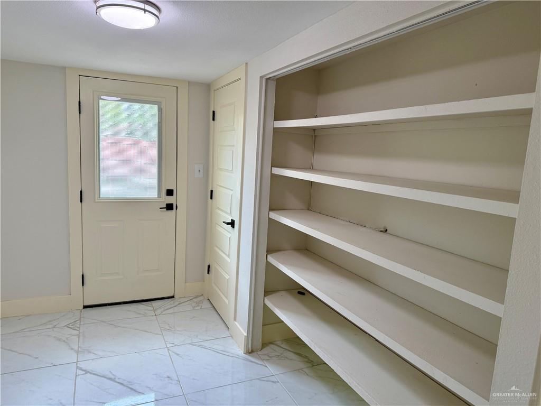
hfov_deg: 71.6
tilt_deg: -8.0
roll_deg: -3.4
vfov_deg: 56.8
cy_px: 203
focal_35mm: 24
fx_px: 375
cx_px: 270
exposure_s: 1/240
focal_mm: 6.76
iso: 125
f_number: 1.78
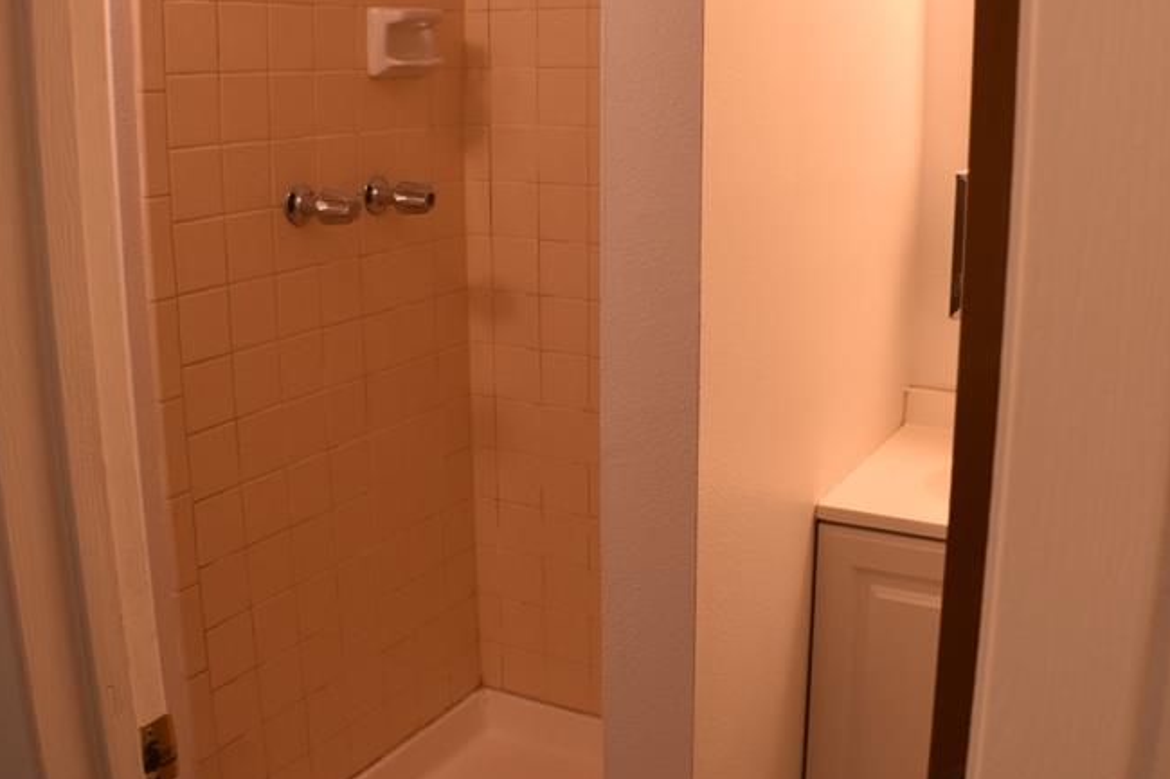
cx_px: 626
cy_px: 349
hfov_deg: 38.2
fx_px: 1689
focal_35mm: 52
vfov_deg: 26.0
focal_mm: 22
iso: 400
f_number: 4
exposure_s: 1/60
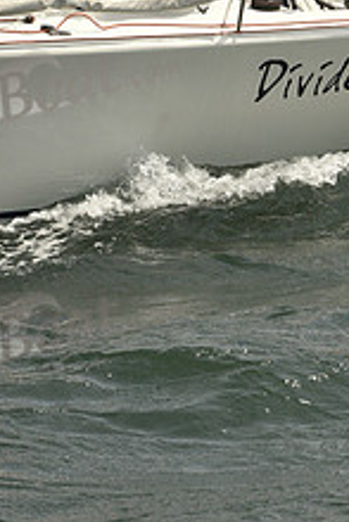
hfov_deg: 6.9
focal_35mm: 198
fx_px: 2875
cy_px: -55
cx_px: 305
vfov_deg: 10.3
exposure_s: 1/1250
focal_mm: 75
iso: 400
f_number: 10
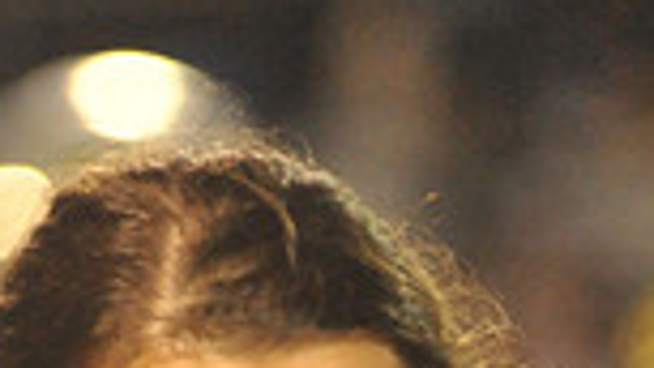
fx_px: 11721
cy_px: 984
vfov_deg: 1.8
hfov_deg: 3.2
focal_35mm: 676
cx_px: 256
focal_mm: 170
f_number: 4
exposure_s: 1/250
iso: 6400
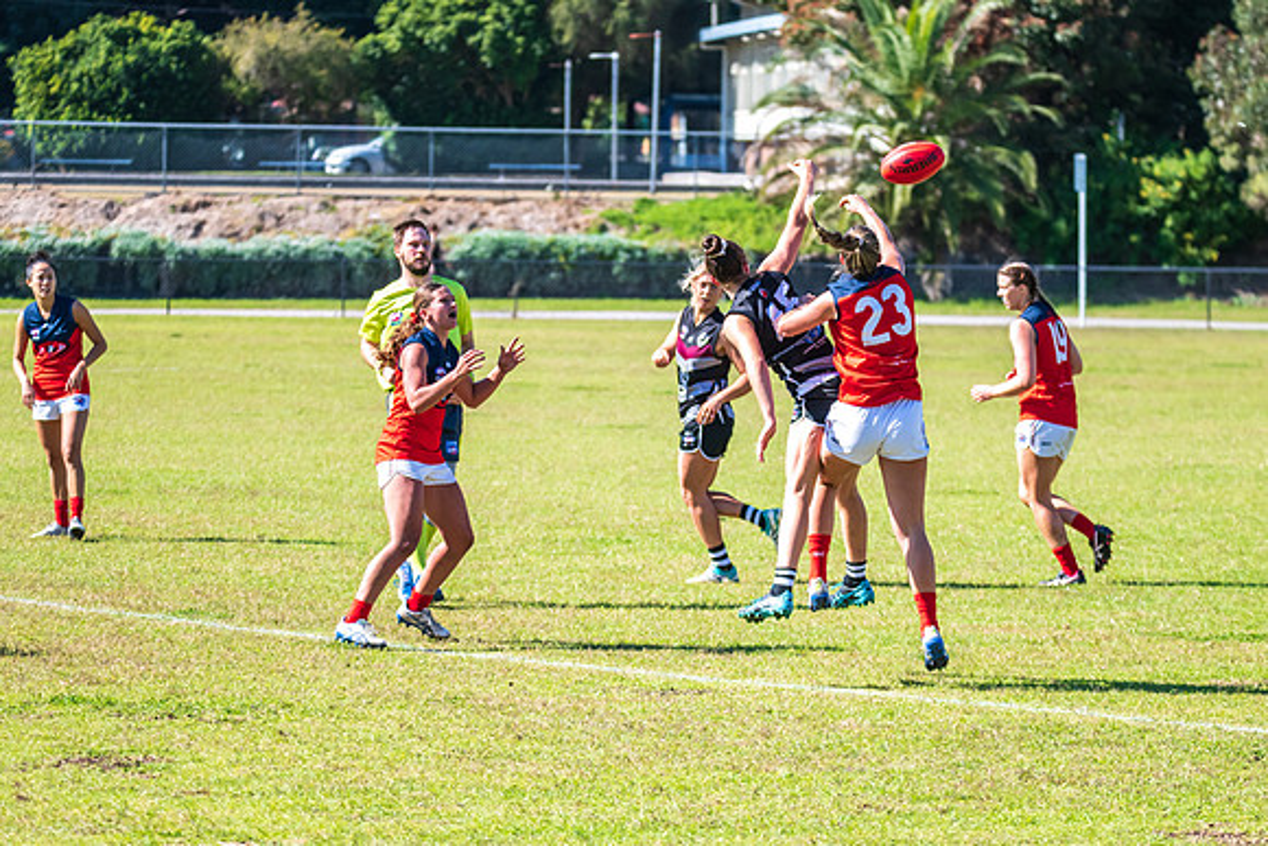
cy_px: 394
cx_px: 726
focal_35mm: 197
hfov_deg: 10.5
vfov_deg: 7.0
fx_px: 6924
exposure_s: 1/2000
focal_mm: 170
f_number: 6.3
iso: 800
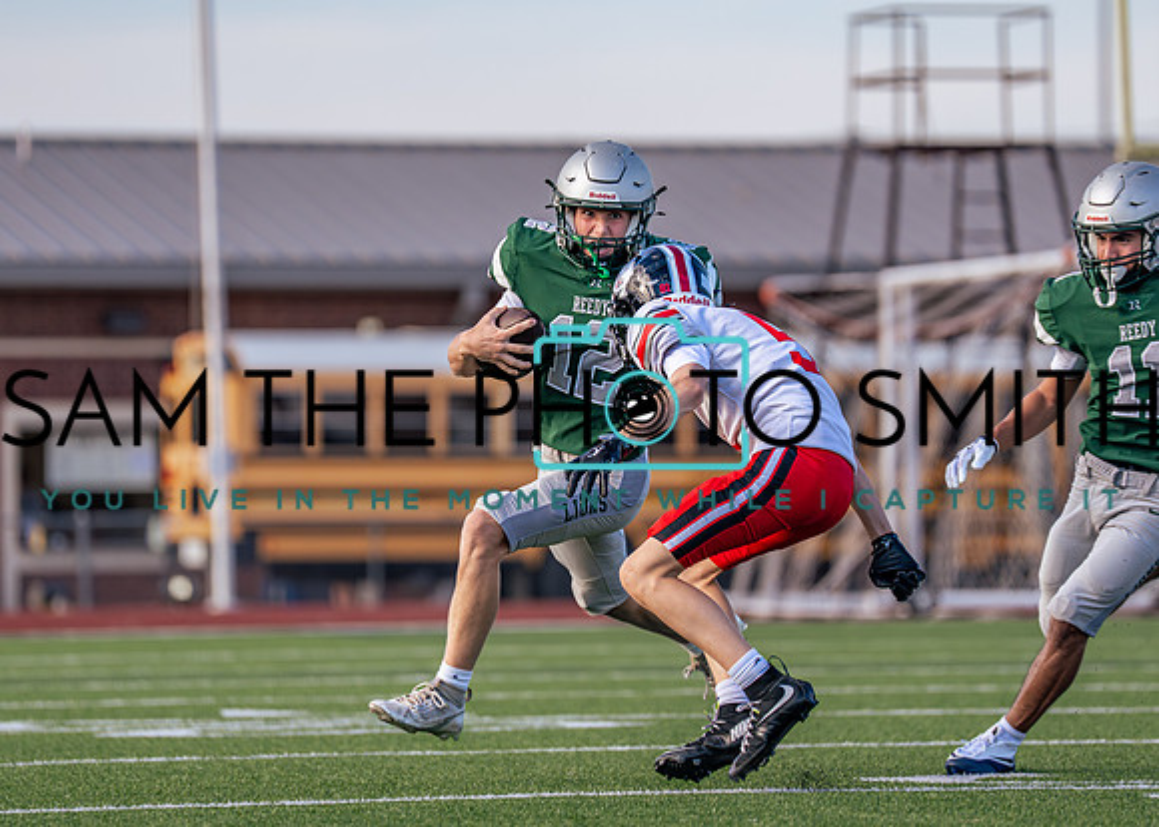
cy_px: 393
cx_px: 569
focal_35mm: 308
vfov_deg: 4.7
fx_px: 10138
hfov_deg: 6.5
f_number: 2.8
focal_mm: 200
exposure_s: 1/2500
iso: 250
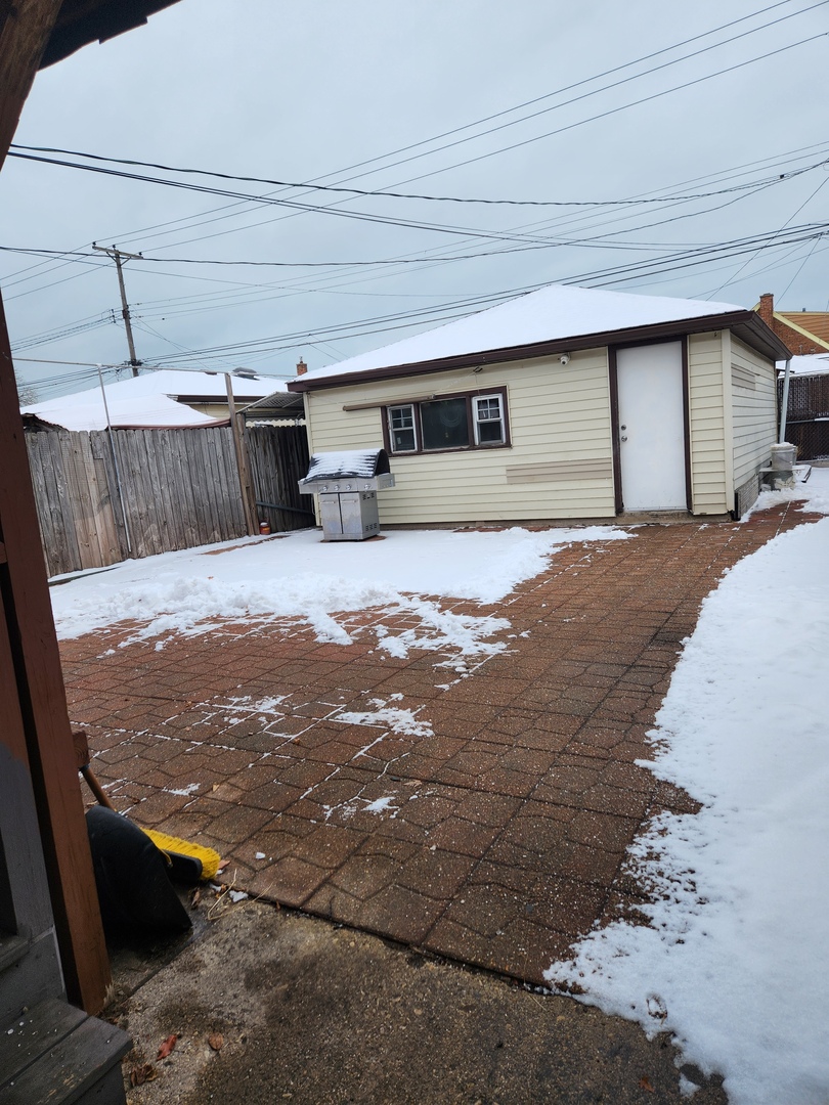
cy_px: 552
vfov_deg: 73.9
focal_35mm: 23
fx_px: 734
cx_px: 414
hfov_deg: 58.9
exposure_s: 1/523
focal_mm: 5.4
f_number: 1.8
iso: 20
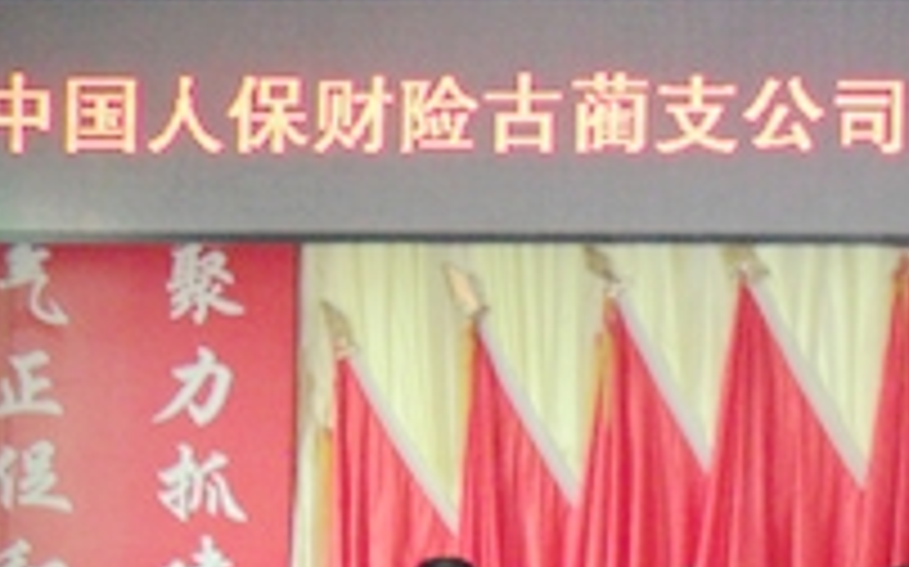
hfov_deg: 19.1
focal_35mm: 101
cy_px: 576
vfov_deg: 12.8
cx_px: 1174
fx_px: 2501
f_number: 3
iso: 240
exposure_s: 1/45
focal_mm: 6.3
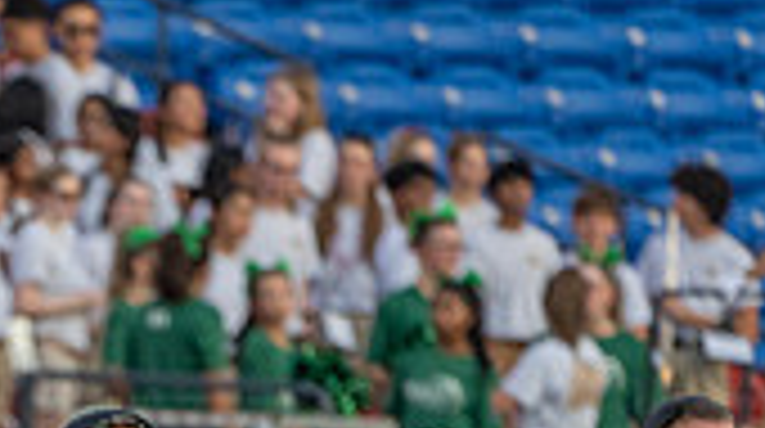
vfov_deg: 0.8
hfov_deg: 1.5
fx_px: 28921
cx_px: -194
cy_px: 853
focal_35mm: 1428
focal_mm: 400
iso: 2000
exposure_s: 1/1250
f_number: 5.6
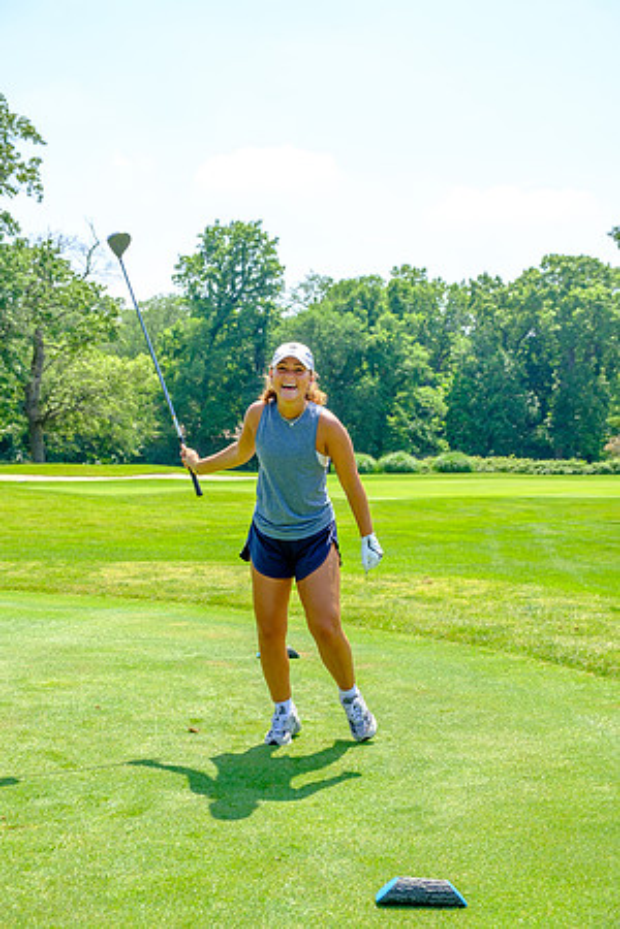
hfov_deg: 25.1
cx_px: 310
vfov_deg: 36.9
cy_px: 464
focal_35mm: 54
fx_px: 1395
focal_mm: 35.8
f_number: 5
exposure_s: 1/320
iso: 200
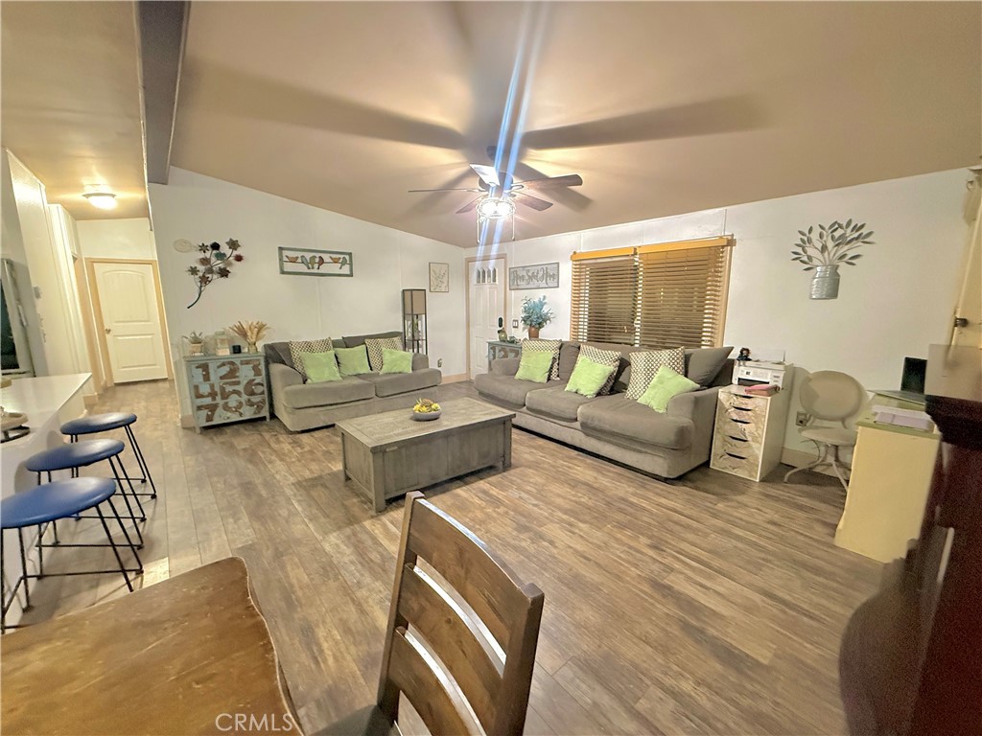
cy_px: 368
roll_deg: -0.2
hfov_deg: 102.1
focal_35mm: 14
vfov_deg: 85.7
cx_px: 491
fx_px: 397
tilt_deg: -9.3
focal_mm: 2.22
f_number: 2.2
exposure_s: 1/60
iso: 1000
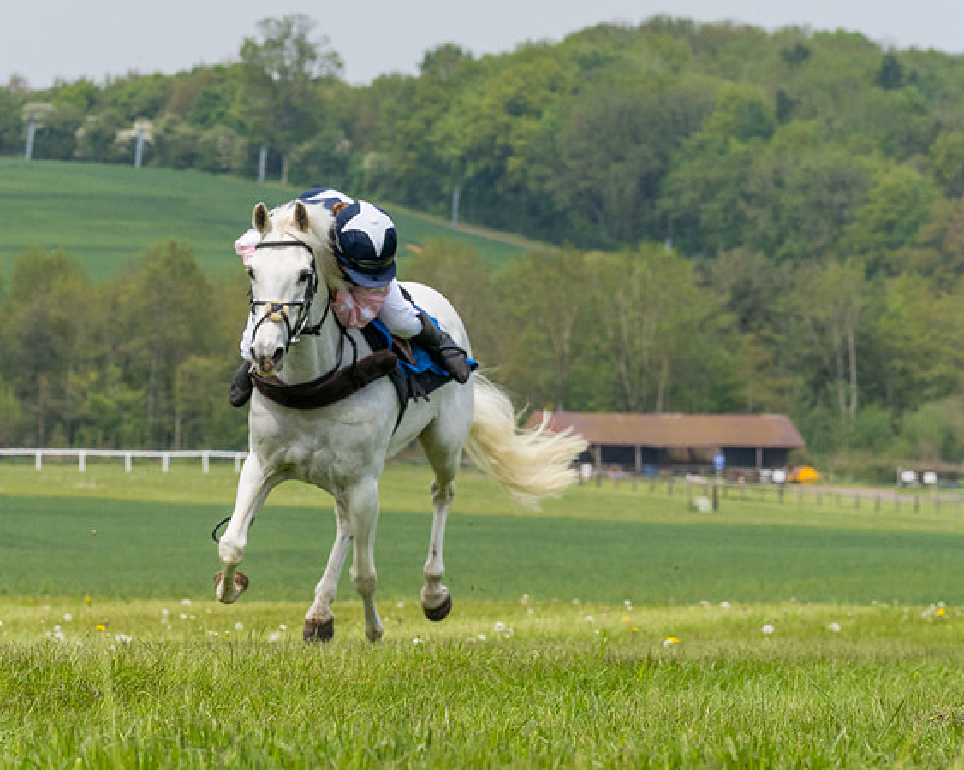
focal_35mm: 270
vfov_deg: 5.7
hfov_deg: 7.2
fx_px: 7703
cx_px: 331
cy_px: 146
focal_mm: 135
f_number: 9
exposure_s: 1/2000
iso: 400
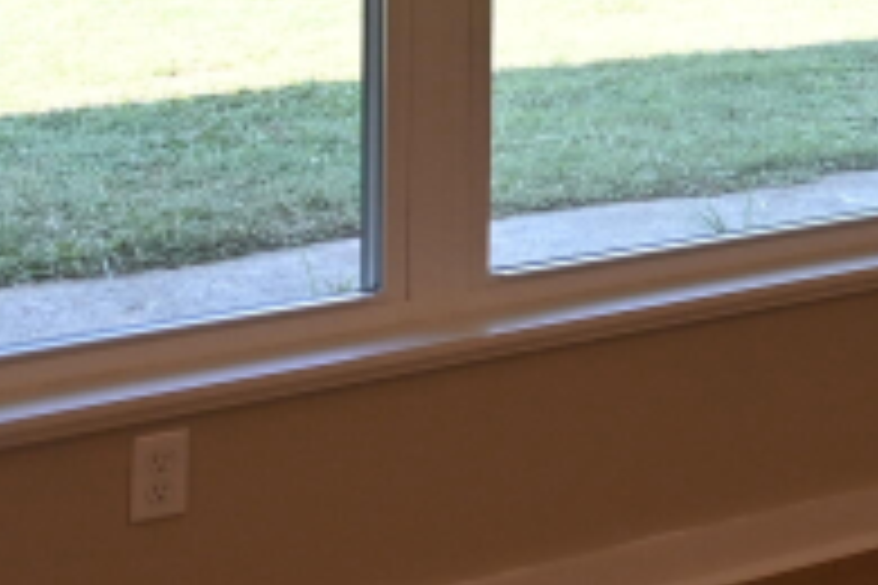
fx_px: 2536
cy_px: -288
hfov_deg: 16.1
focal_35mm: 104
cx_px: 1652
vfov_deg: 12.5
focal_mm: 18
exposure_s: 1/250
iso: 400
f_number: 2.8
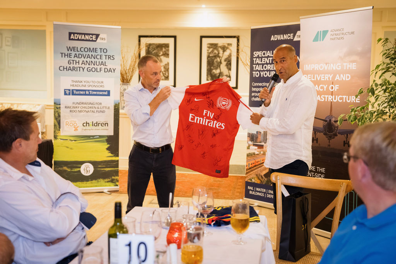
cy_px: 131
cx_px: 192
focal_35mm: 46
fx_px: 504
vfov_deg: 29.4
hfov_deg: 42.9
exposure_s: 1/125
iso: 4000
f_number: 2.8
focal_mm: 43
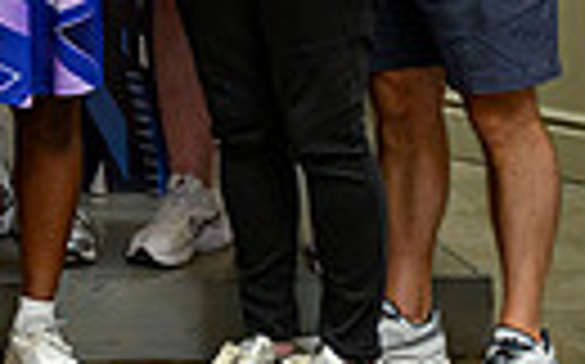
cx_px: -582
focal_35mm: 193
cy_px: -366
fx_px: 3074
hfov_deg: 10.1
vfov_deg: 6.6
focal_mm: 40
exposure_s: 1/250
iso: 4000
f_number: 3.5
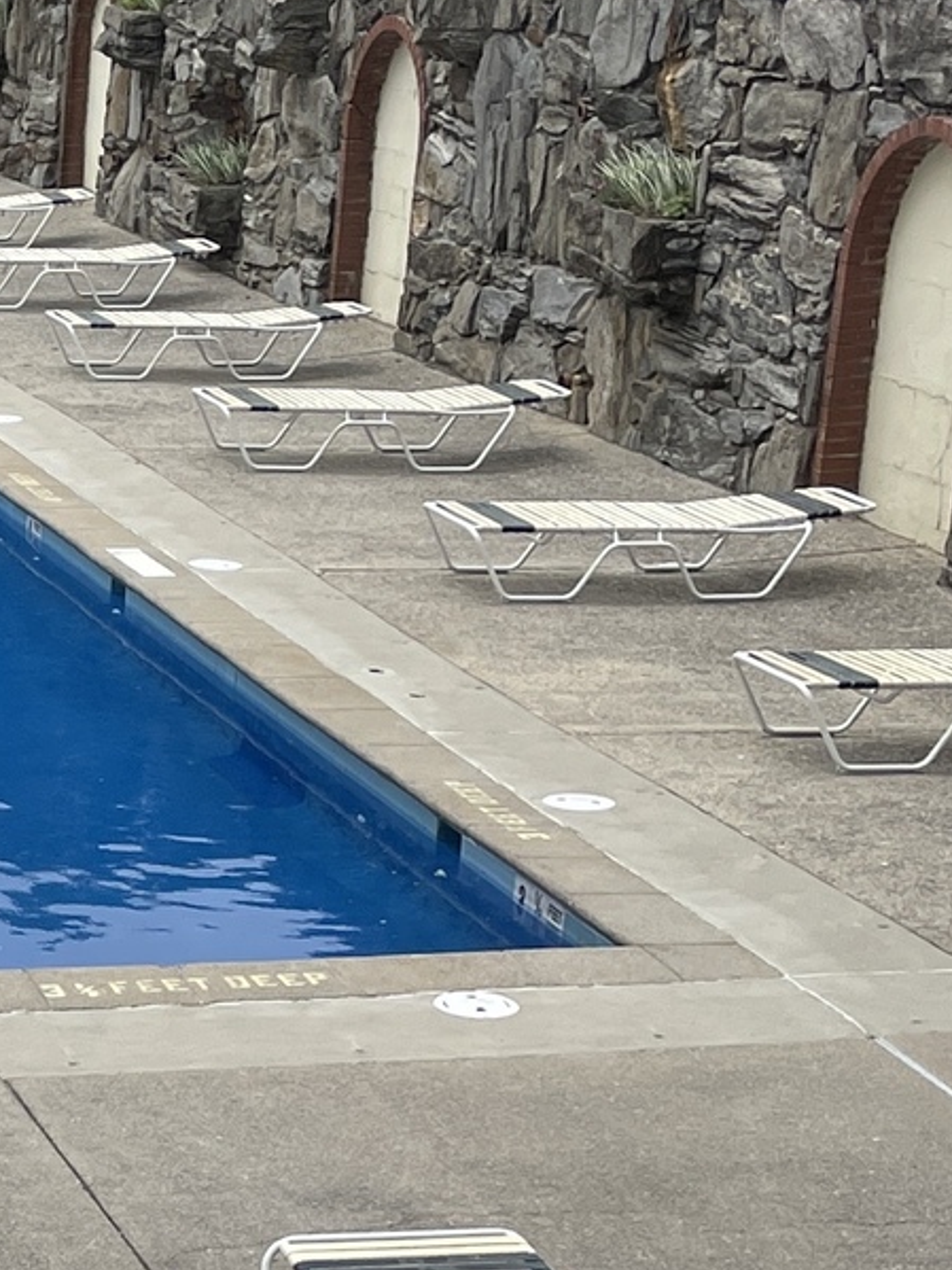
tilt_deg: -20.9
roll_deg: +1.7
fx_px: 3668
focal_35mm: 100
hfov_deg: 13.1
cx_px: -840
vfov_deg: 19.3
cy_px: 1130
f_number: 1.6
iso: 32
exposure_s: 1/4464
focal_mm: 4.2
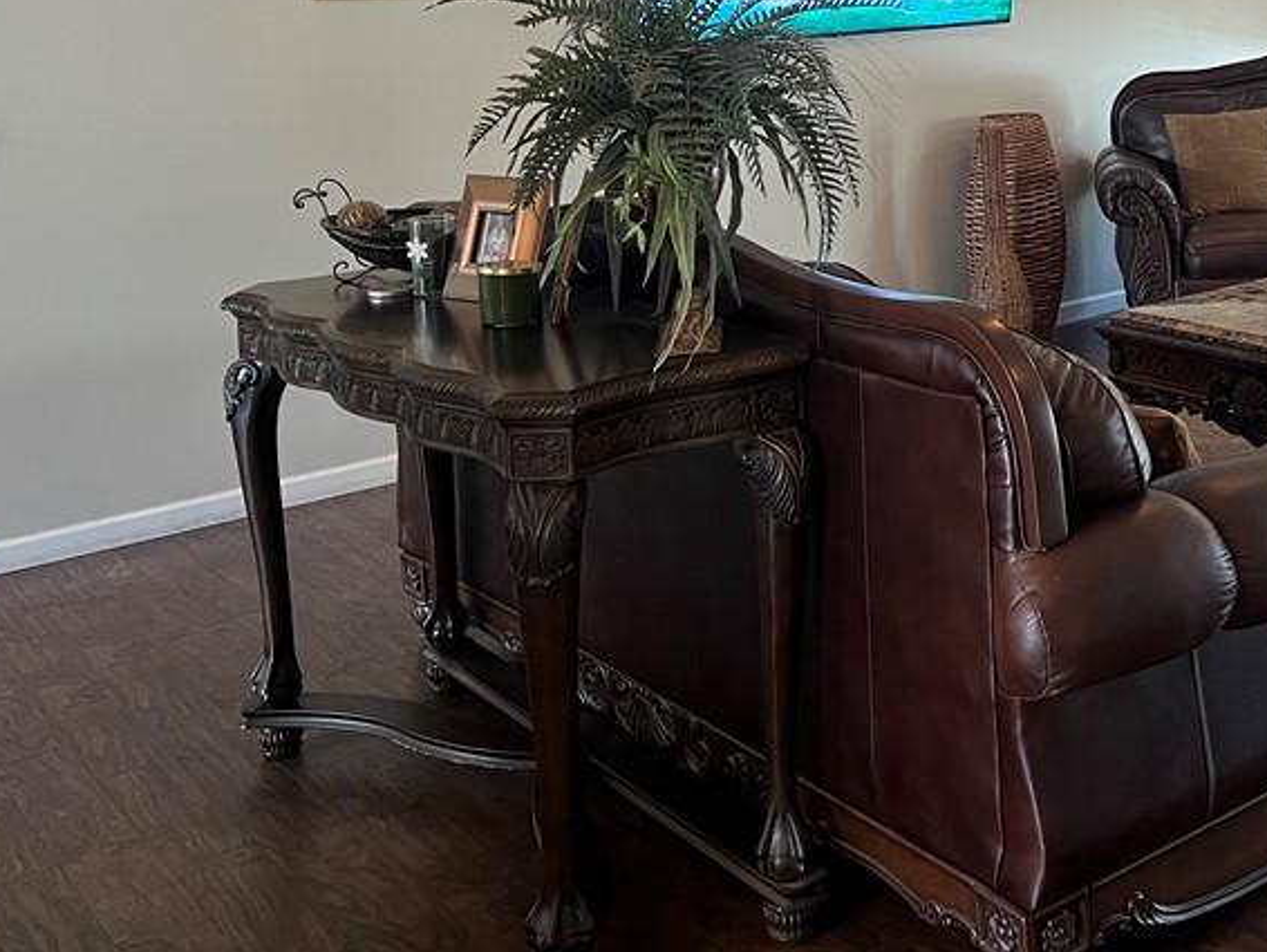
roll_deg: +2.6
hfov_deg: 39.2
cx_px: 974
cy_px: 96
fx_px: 1721
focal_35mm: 47
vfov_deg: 29.6
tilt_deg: -5.5
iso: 200
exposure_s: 1/60
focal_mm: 5.7
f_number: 1.5
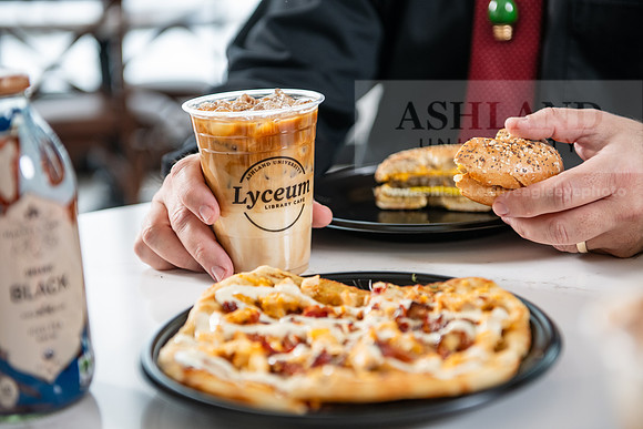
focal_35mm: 70
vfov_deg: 19.5
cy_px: 214
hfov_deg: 28.8
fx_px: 1251
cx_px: 322
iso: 500
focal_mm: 70
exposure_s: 1/200
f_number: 3.5
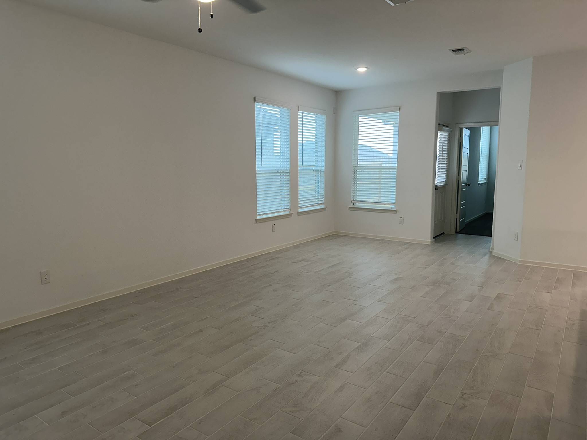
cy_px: 220
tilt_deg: -6.6
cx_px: 294
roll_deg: +0.5
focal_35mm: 24
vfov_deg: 56.8
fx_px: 407
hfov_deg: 71.6
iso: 100
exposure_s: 1/120
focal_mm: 6.86
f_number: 1.78
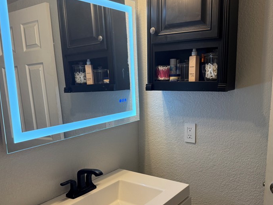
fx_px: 284
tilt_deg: -12.4
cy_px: 127
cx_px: 133
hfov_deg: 51.4
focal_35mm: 36
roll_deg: +0.4
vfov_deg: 39.4
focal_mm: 6.76
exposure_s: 1/120
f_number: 1.78
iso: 125
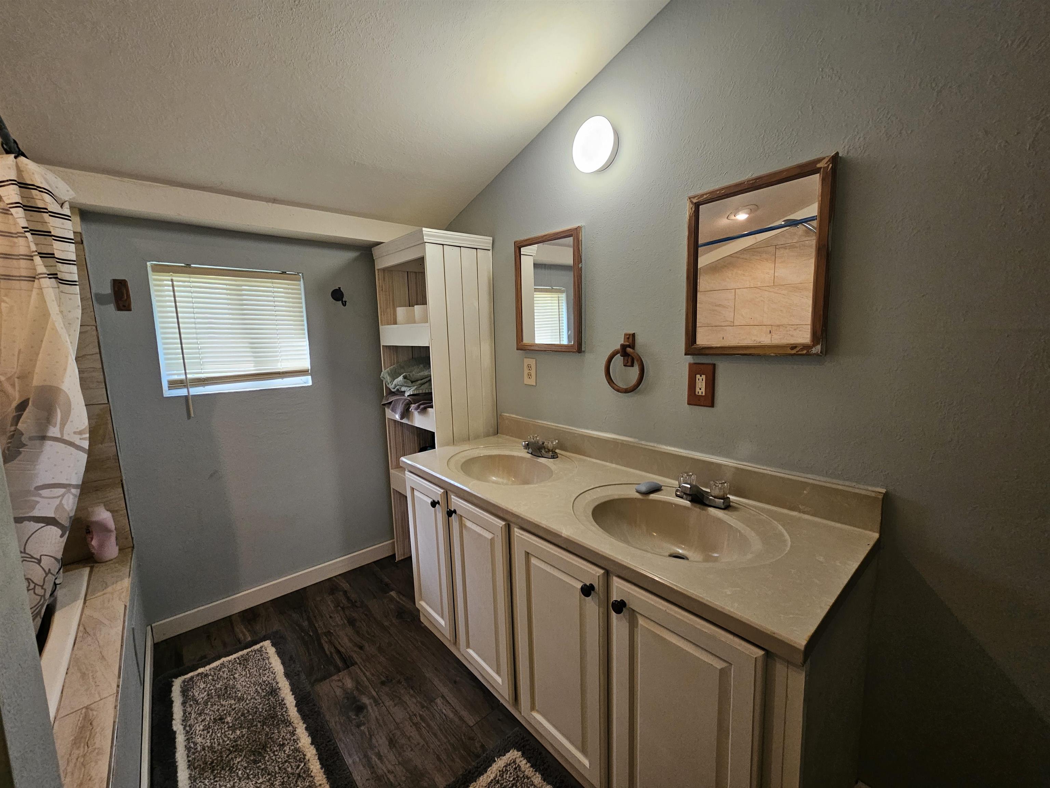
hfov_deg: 106.2
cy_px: 394
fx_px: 394
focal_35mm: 13
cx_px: 525
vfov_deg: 89.9
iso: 200
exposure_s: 1/60
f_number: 2.2
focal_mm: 2.2
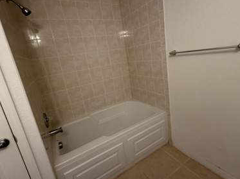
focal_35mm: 18
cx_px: 124
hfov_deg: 87.8
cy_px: 82
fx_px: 125
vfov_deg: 71.4
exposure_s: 1/60
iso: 250
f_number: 2.2
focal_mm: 2.22
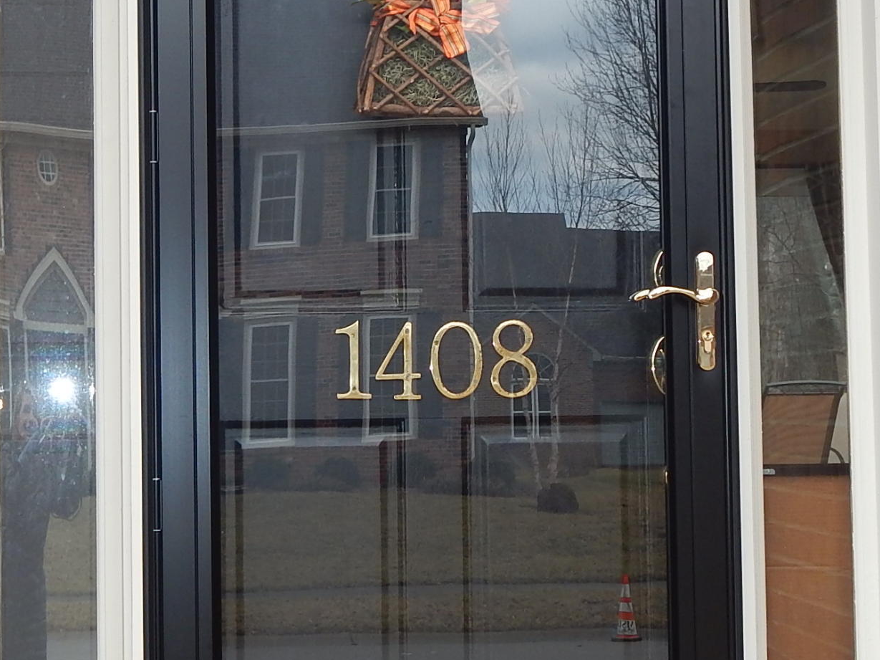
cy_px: 254
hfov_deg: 18.7
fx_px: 2669
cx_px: 475
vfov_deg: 14.1
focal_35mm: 105
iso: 125
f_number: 3.6
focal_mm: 7.7
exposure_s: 1/40
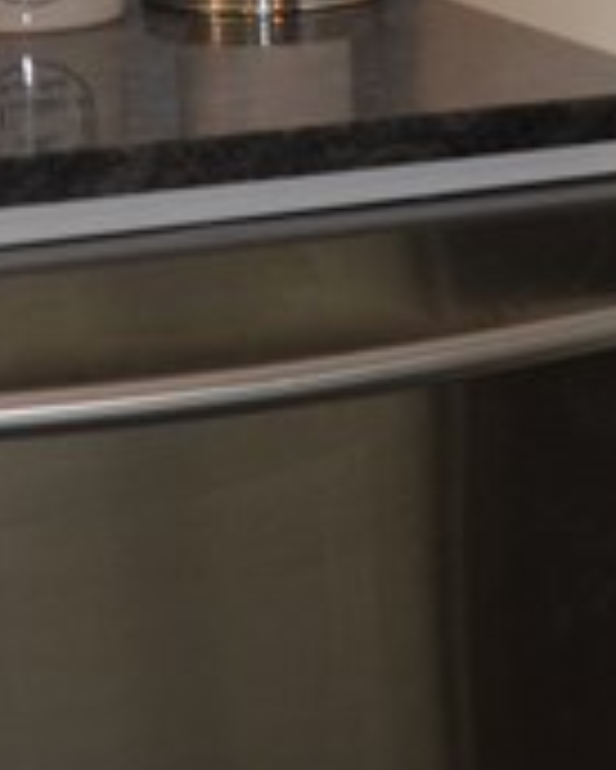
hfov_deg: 9.6
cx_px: 393
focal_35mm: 161
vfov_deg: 11.3
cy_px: -511
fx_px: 3666
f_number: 3.5
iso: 400
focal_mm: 18
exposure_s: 1/100
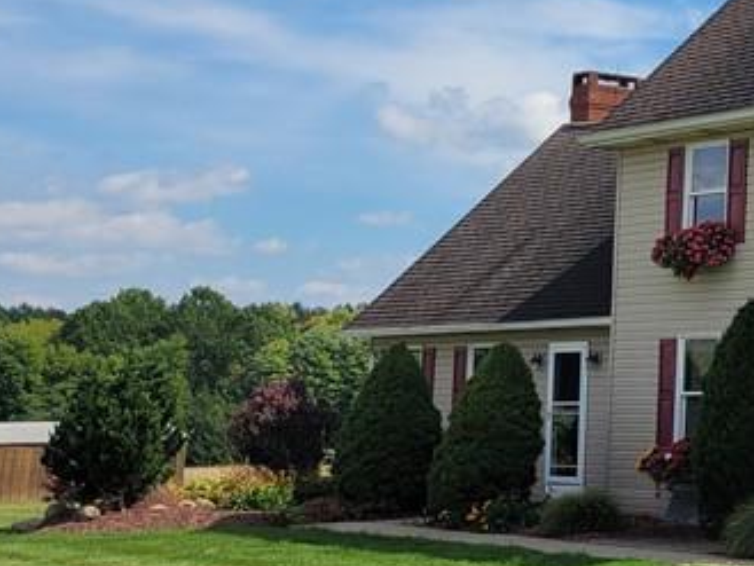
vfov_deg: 18.1
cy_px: 119
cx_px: 1148
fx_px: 1765
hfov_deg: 20.5
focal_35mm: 81
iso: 40
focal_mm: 5.4
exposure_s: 1/2961
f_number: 1.8
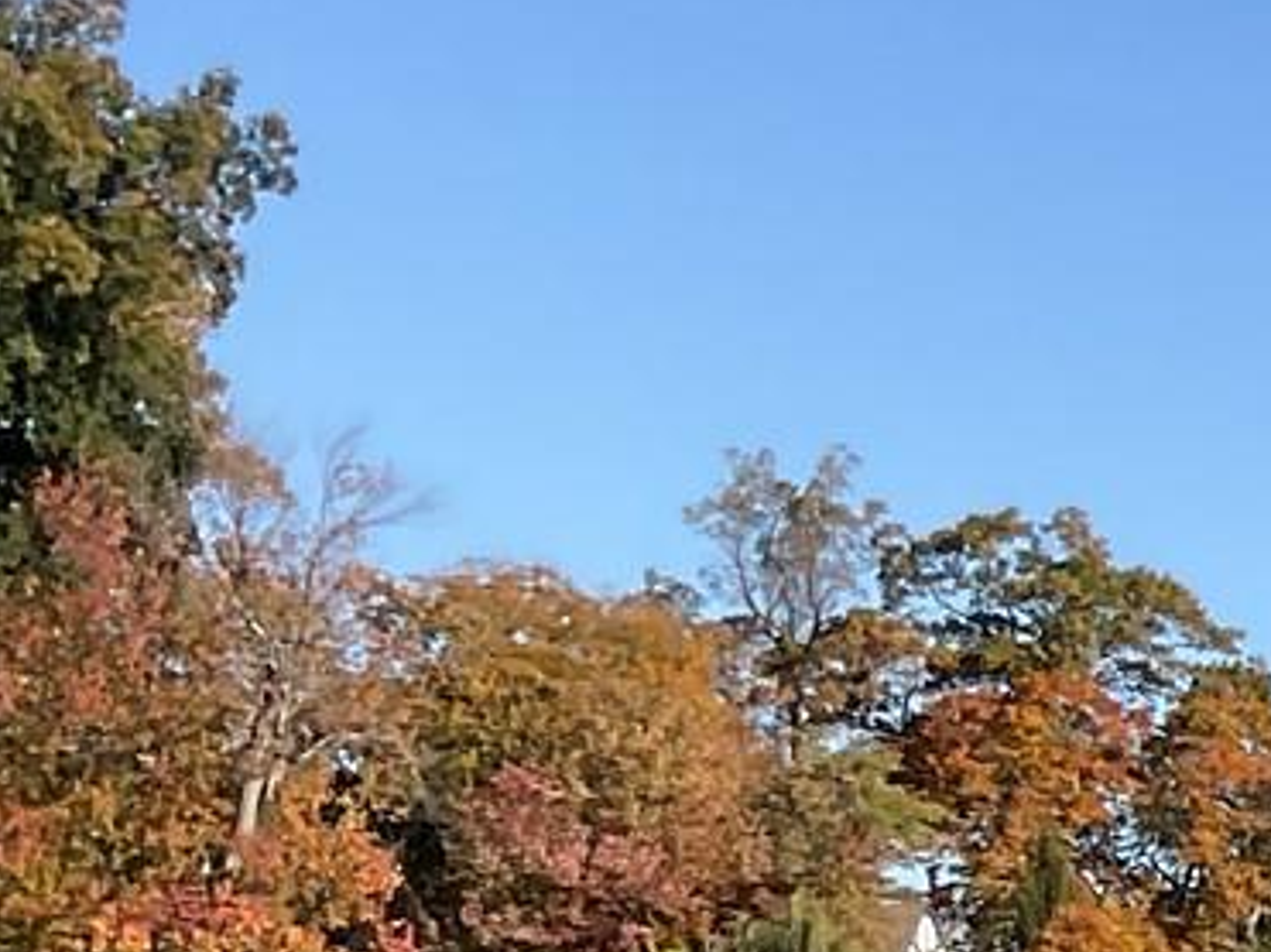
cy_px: 1630
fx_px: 5873
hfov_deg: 10.7
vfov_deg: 8.9
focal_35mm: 160
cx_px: 2929
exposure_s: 1/1786
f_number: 1.8
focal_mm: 3
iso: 16
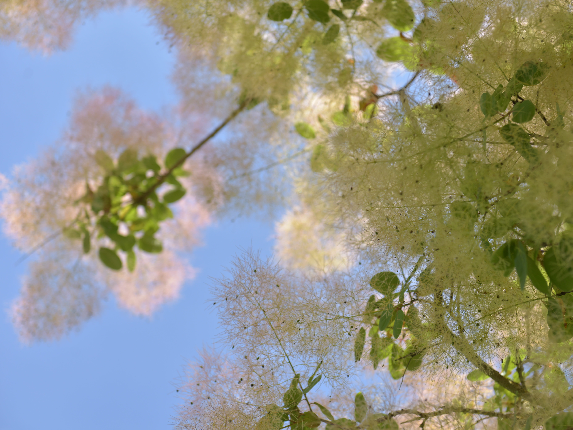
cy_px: 214
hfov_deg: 28.5
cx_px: 322
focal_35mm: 68
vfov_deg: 21.6
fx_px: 1126
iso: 100
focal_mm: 62
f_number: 4
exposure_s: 1/500
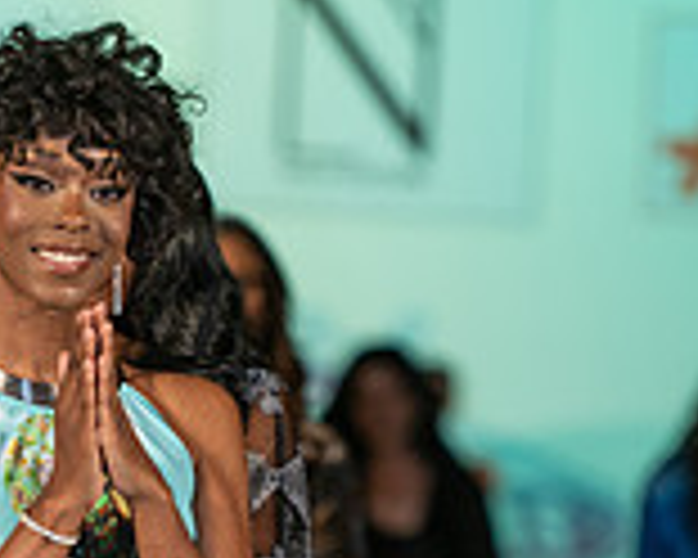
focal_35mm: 450
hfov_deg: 4.3
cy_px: 968
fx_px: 9296
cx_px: 153
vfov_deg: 3.4
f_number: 2.8
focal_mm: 165
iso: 400
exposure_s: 1/250
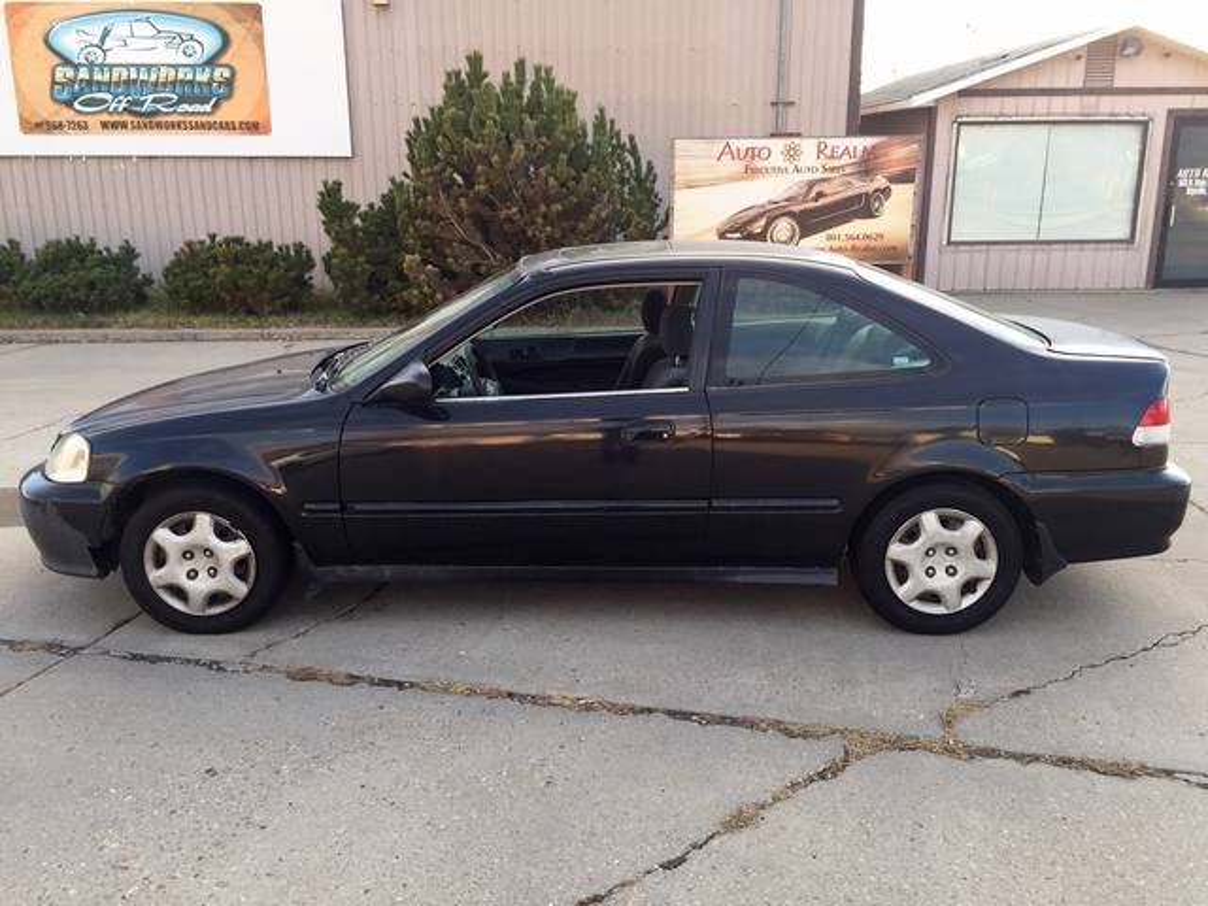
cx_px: 604
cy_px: 453
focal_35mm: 29
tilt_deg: -15.0
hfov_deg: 61.7
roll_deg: +0.8
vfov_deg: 48.2
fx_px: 1012
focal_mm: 4.15
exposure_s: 1/120
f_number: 2.2
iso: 40
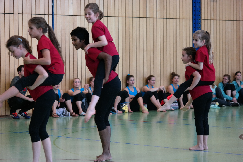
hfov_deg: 16.3
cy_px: 81
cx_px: 122
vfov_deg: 10.9
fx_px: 850
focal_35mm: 126
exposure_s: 1/100
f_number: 4.5
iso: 1600
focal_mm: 82
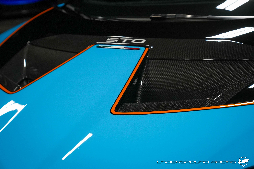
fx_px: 438
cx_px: 127
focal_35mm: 62
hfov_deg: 32.4
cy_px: 84
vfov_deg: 21.9
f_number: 5
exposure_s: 1/160
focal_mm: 62
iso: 4000
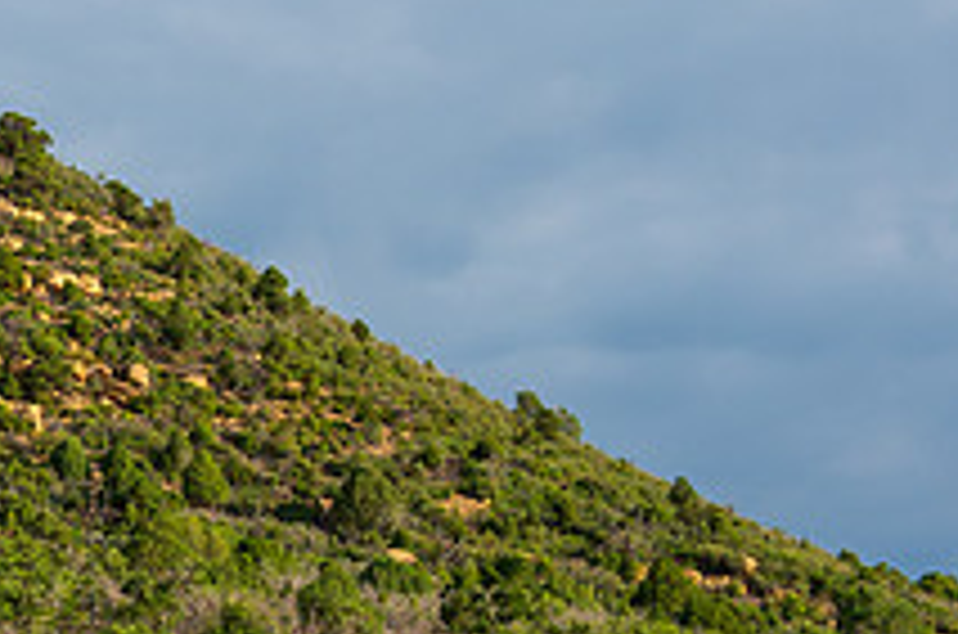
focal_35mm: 131
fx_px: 3478
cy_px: 229
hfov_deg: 15.0
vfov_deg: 10.4
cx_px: -265
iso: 450
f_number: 14
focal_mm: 48
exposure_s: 1/250
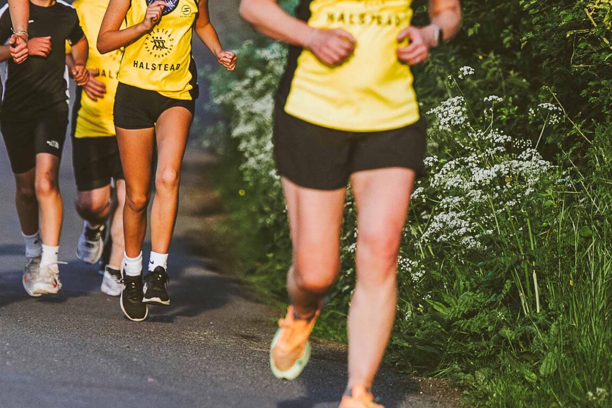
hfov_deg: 4.1
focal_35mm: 499
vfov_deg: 2.8
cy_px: 30
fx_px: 8485
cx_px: 145
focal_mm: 150
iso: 500
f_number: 2.8
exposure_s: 1/4000
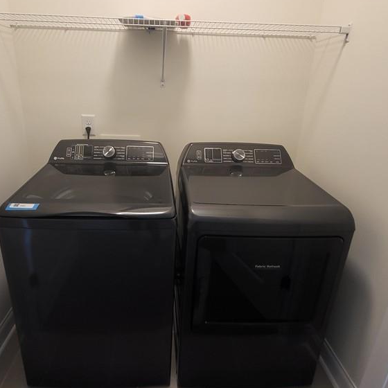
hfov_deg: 71.9
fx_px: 266
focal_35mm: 21
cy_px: 179
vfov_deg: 72.0
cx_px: 171
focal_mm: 1.74
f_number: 2.2
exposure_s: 1/60
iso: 160
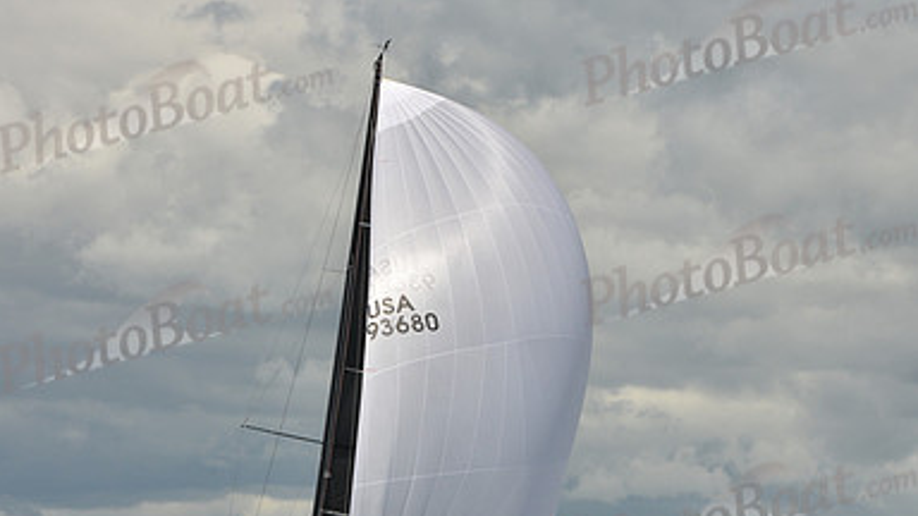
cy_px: 423
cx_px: 458
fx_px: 6353
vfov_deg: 4.7
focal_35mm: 261
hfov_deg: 8.3
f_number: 14
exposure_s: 1/800
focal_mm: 165
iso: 320
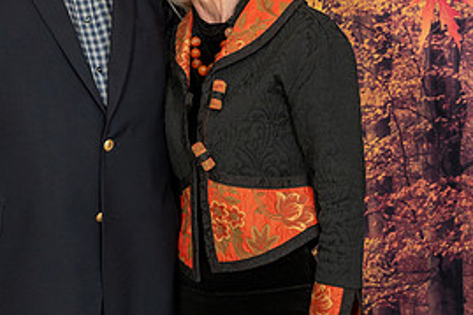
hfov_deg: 14.4
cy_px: 96
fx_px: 1865
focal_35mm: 142
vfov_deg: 9.6
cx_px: 142
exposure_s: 1/80
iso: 800
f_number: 5.6
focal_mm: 55
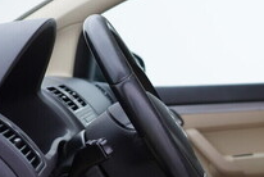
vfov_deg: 14.1
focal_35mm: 96
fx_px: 705
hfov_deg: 20.0
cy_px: 179
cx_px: 314
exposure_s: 1/50
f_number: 3.2
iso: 125
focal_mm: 24
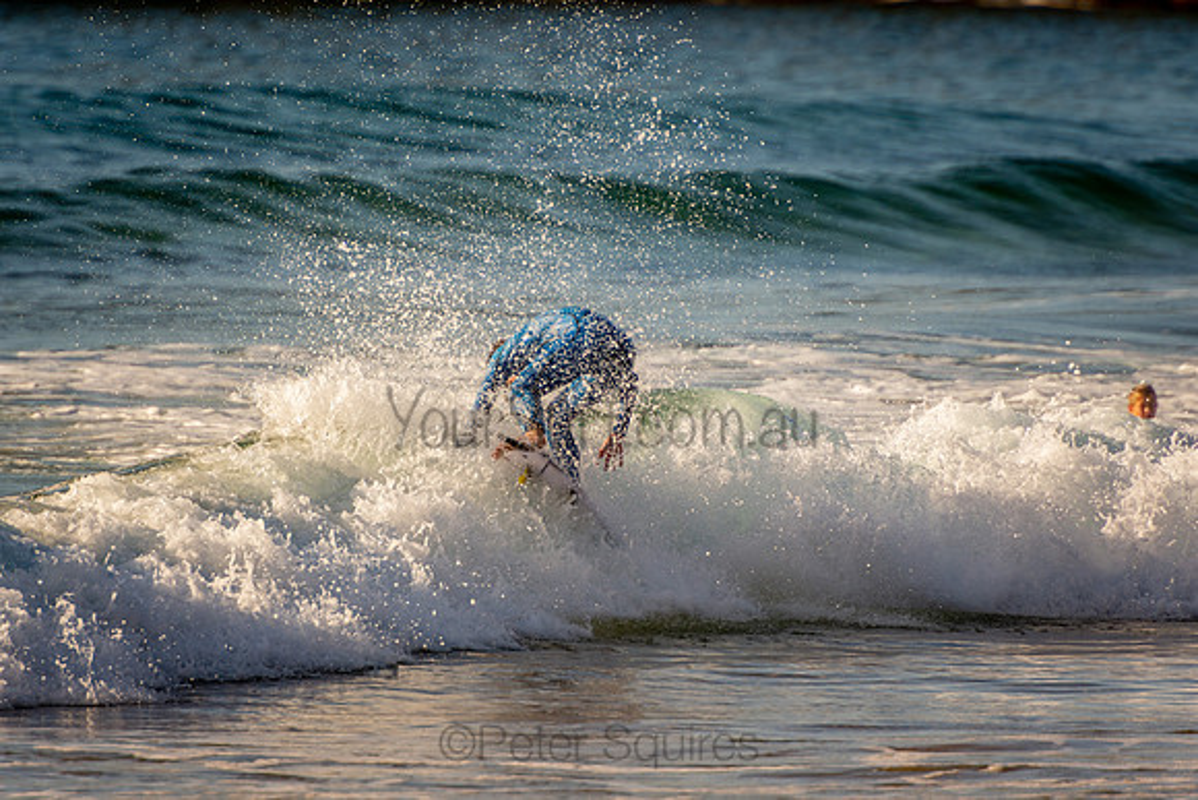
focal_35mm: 600
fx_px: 19970
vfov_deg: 2.3
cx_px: 599
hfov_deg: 3.4
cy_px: 400
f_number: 5.6
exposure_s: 1/1250
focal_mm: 400
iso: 320
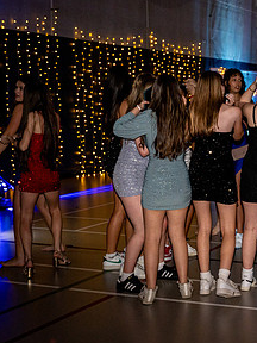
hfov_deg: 20.8
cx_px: 340
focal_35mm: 64
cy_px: 153
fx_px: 634
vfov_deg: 30.2
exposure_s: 1/80
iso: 1250
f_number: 4
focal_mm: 33
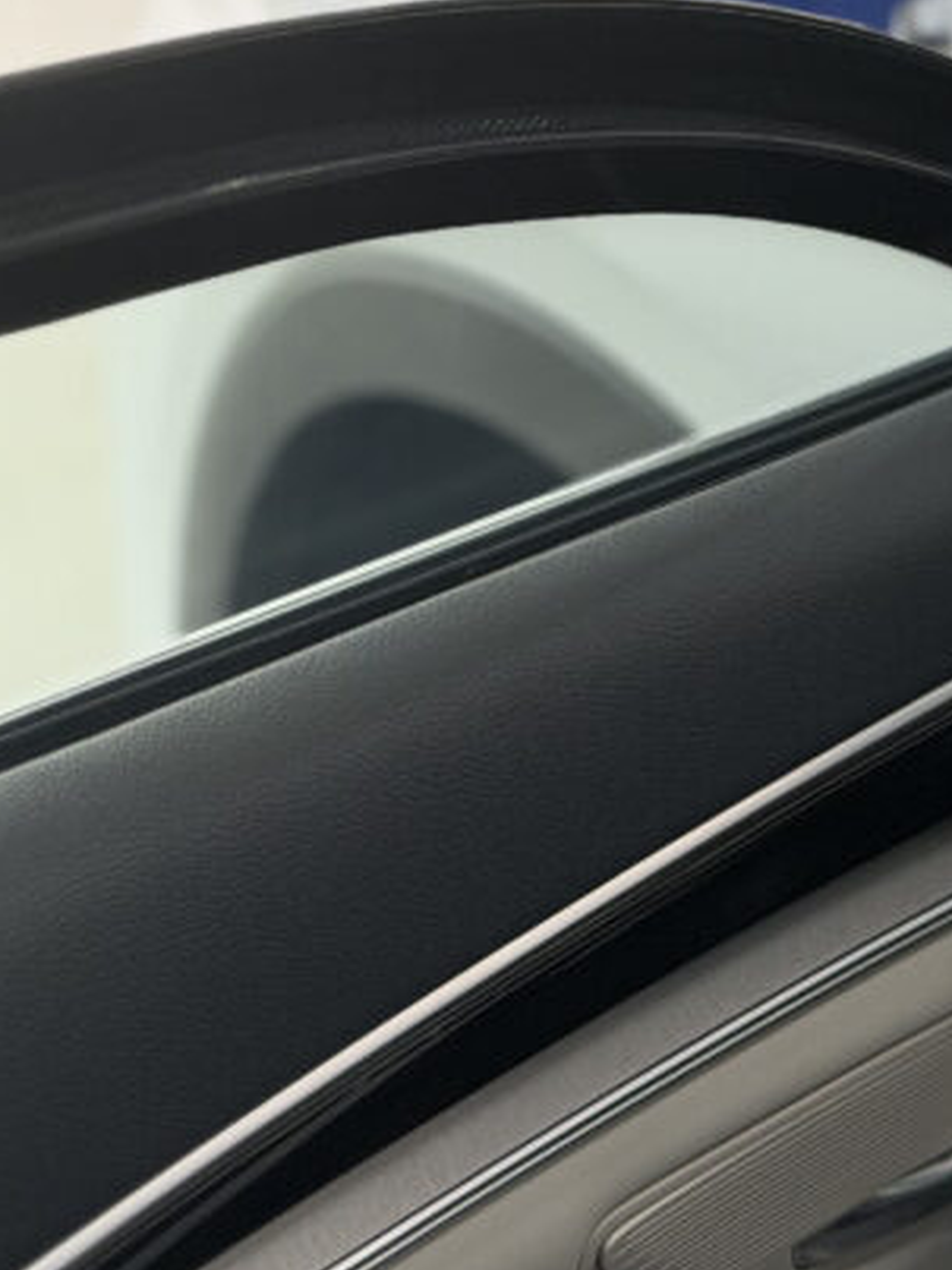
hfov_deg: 12.1
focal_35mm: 122
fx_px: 4476
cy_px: -132
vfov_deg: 15.7
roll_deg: -2.3
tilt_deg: -15.9
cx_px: 337
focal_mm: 6.76
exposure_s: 1/168
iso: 200
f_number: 1.78
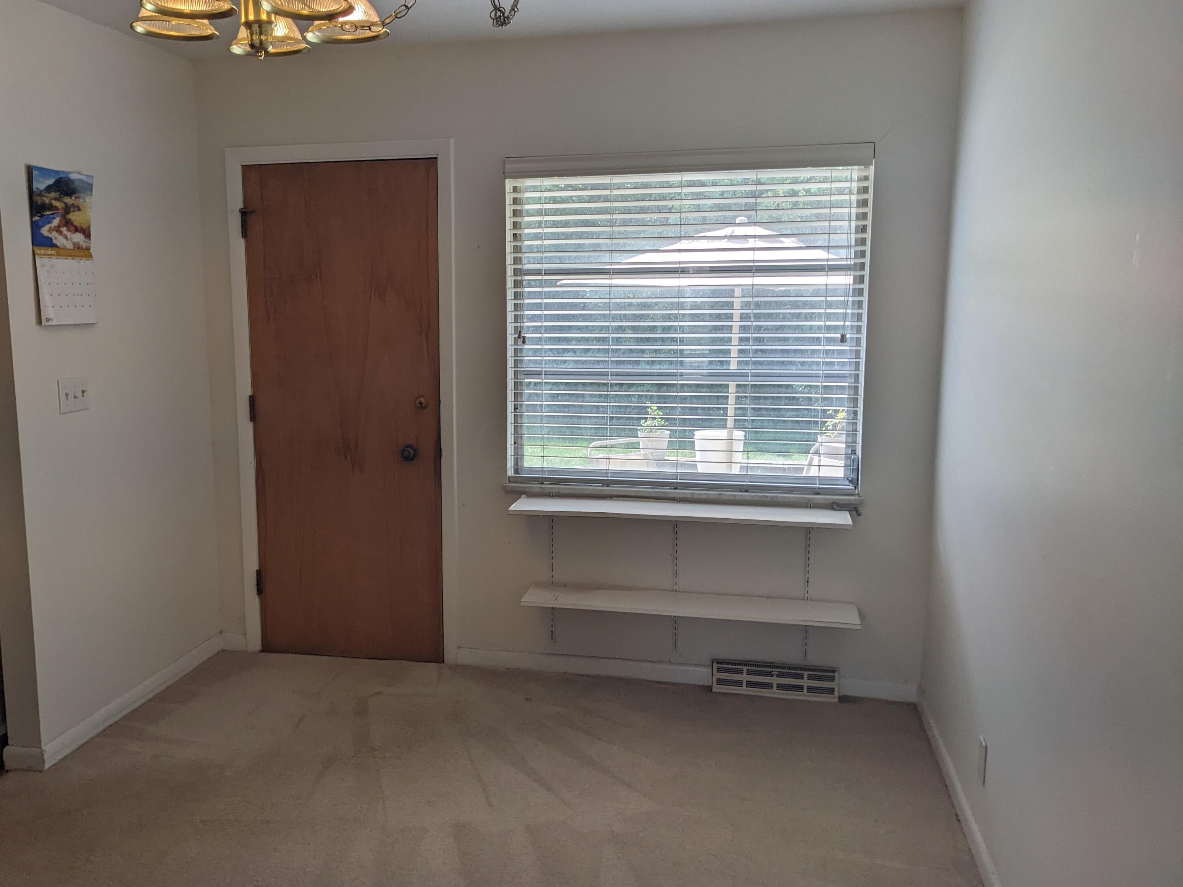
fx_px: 923
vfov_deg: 51.3
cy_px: 444
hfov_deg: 65.3
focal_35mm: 27
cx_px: 592
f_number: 1.73
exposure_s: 1/469
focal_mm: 4.38
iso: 52
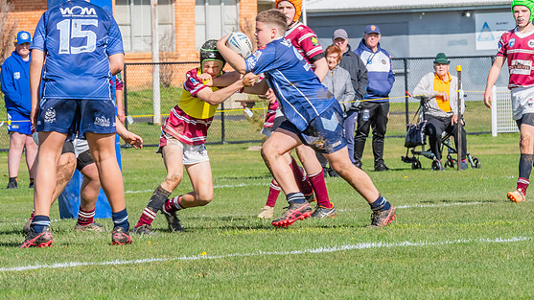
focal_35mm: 463
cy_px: 142
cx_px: 276
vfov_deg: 2.6
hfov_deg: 4.7
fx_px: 6554
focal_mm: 280
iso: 800
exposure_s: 1/400
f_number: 25
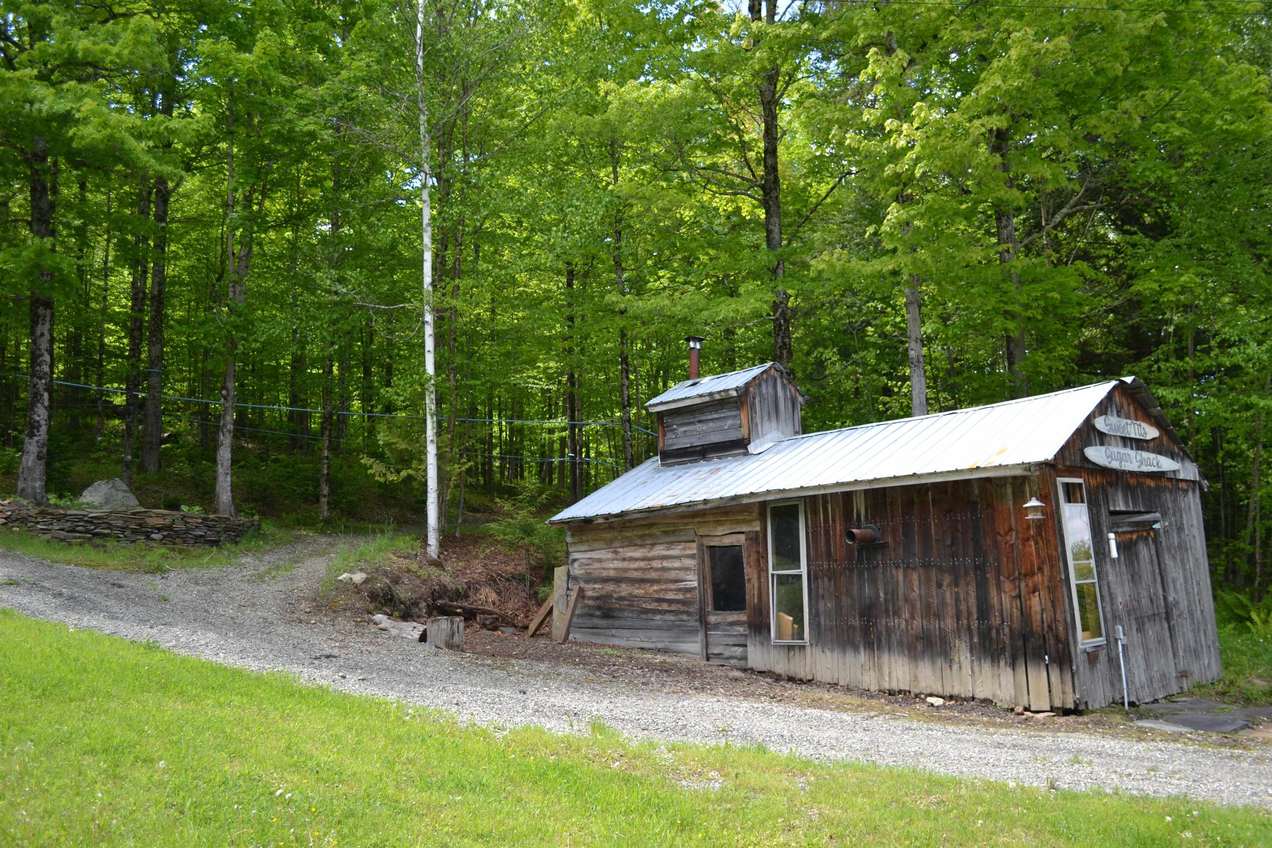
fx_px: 1060
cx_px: 636
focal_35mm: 30
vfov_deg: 43.6
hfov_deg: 61.9
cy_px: 424
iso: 100
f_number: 4
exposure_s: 1/160
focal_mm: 20
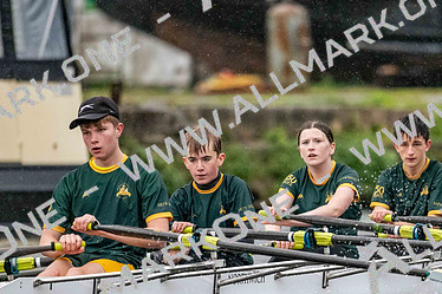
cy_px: 185
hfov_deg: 3.3
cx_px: 264
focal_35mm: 621
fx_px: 7621
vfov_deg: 2.2
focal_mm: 400
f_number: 4.5
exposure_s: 1/2000
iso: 7200
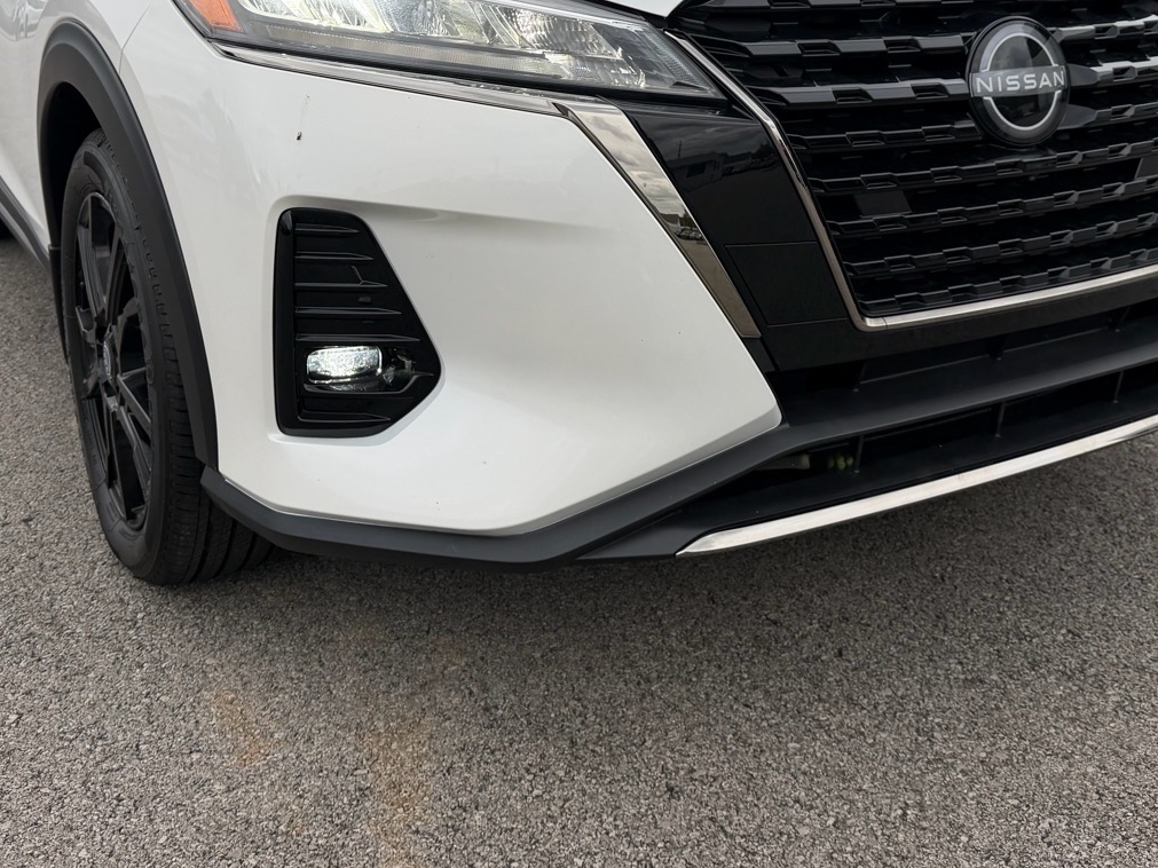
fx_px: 1271
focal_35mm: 38
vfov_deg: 36.9
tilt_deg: -8.7
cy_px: 230
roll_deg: +0.9
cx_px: 585
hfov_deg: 49.0
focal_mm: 6.76
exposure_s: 1/365
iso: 80
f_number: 1.78
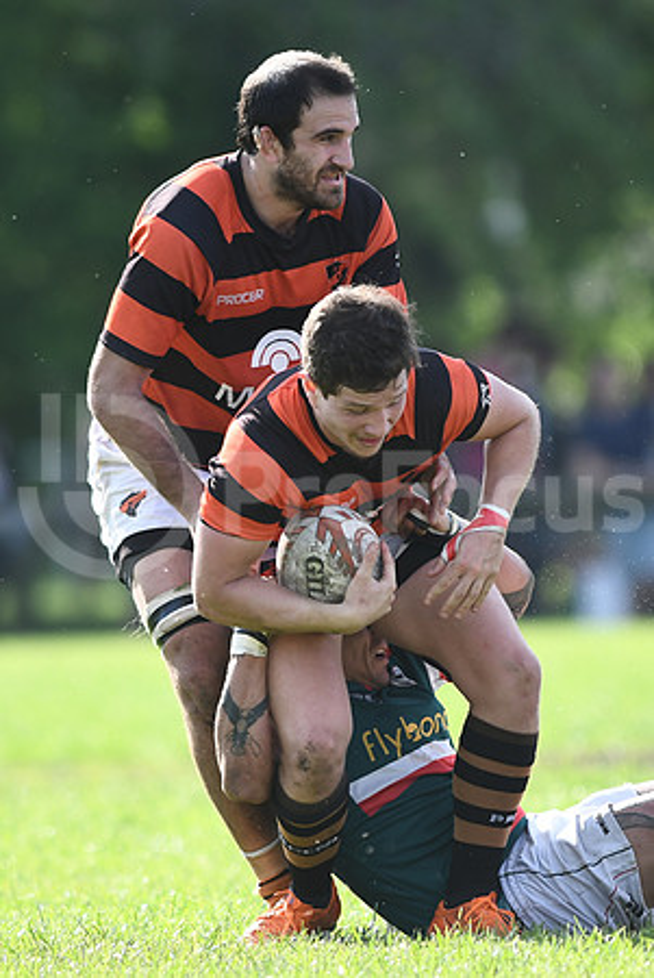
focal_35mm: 450
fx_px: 12233
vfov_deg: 4.6
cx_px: 327
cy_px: 489
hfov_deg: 3.1
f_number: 2.8
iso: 200
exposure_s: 1/1250
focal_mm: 300
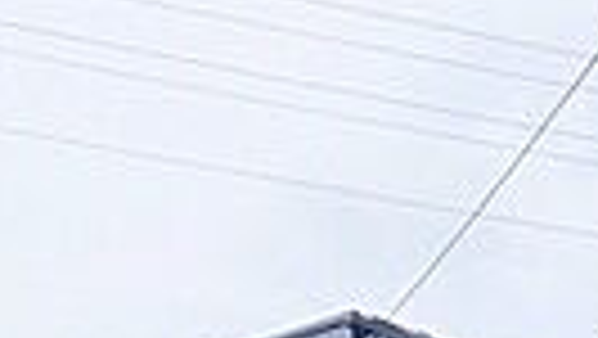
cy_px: 924
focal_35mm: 65
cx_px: 396
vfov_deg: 12.2
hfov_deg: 32.1
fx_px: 1031
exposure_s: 1/2188
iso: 52
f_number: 2.2
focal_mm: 1.83
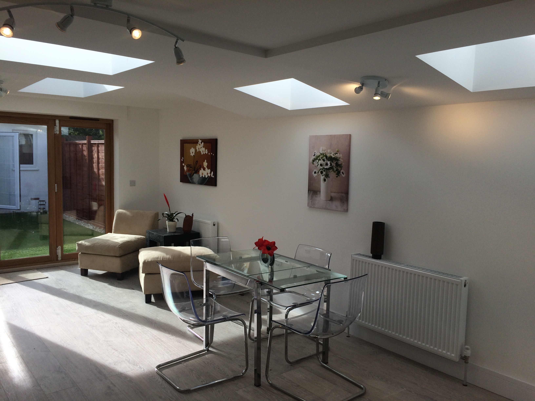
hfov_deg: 61.7
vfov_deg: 48.2
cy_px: 200
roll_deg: -1.8
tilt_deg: -4.3
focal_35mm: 29
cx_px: 268
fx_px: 448
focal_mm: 4.15
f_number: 2.2
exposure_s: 1/684
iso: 32
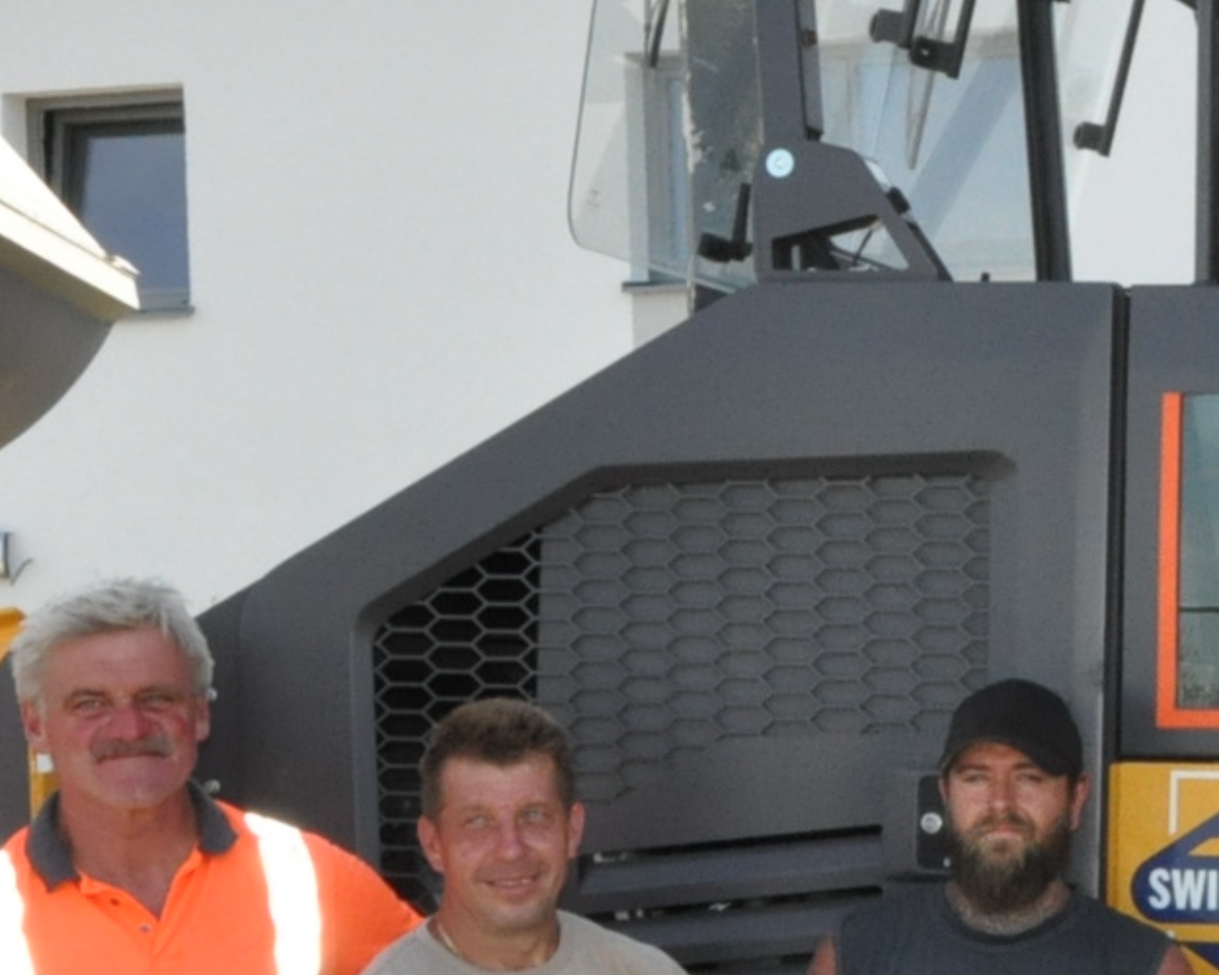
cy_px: 638
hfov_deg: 15.3
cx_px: 1554
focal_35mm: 121
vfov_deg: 12.8
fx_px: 4351
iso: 2000
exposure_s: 1/200
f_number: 22
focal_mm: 25
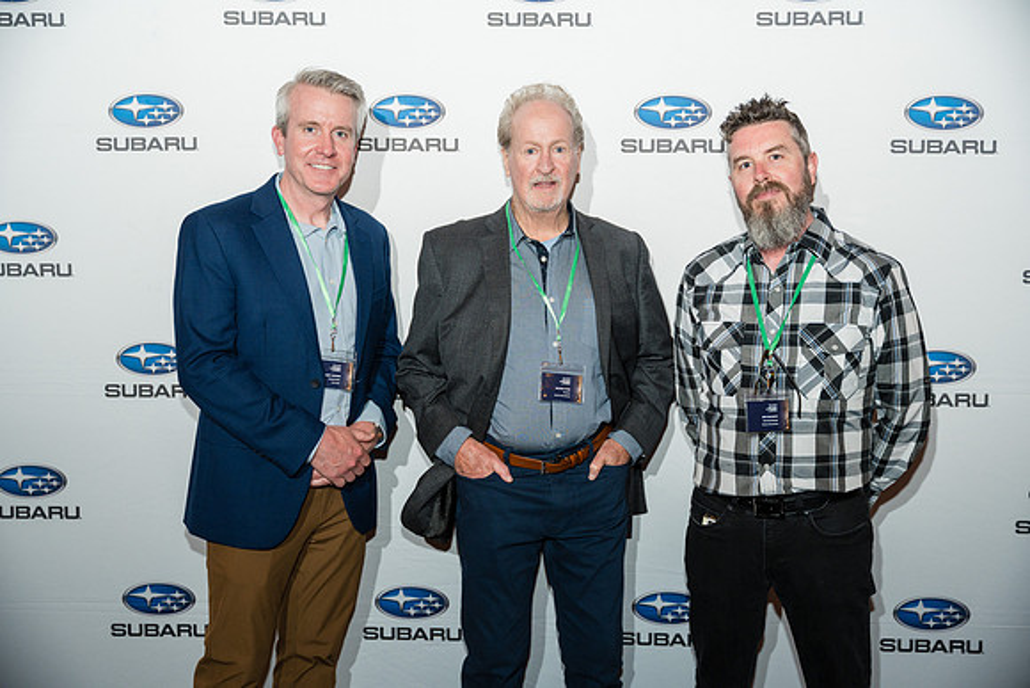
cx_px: 515
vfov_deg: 30.3
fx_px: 1268
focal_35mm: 44
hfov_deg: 44.2
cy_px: 344
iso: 640
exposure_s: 1/250
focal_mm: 44.3
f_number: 2.8
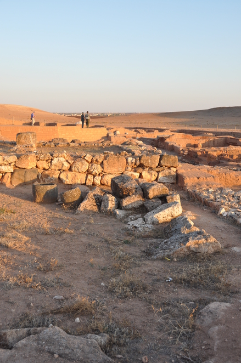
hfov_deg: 31.8
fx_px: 423
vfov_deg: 46.5
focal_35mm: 42
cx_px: 120
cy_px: 182
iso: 200
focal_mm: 28
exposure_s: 1/200
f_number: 7.1
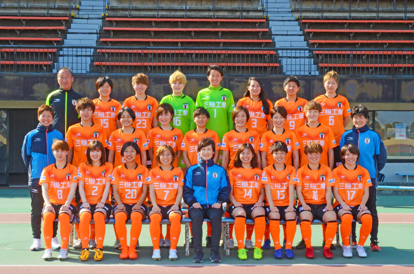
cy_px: 137
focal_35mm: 63
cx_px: 207
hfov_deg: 32.0
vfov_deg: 21.5
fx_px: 723
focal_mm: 42
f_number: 18
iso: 1600
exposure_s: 1/250
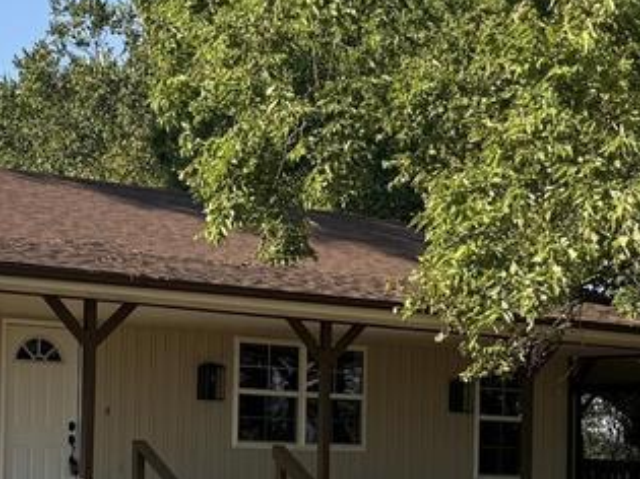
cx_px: 472
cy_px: 449
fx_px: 1922
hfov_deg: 18.8
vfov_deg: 14.1
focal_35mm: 104
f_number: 1.78
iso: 80
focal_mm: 6.76
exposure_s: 1/2370
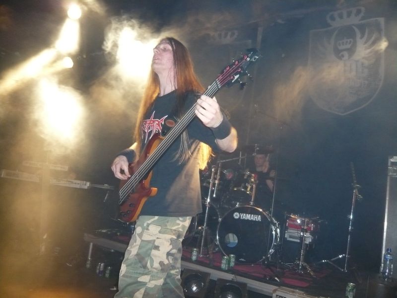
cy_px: 149
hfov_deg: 63.4
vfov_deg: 49.7
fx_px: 321
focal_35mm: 28
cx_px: 198
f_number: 2.8
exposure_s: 1/30
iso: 320
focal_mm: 4.6
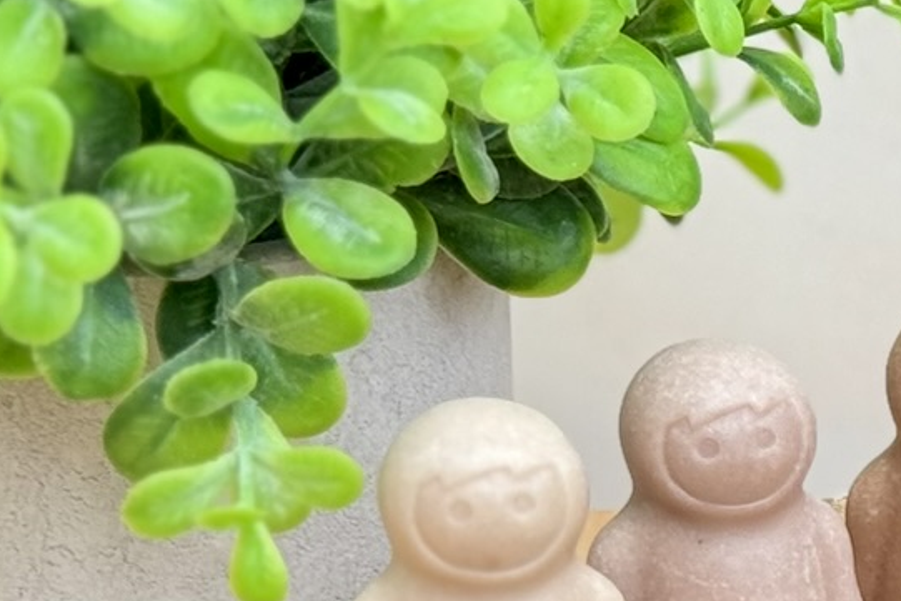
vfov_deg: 7.2
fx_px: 4731
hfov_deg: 10.2
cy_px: 658
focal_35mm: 189
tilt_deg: -20.6
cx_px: 1642
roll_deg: -0.3
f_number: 1.78
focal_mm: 6.76
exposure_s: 1/116
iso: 100
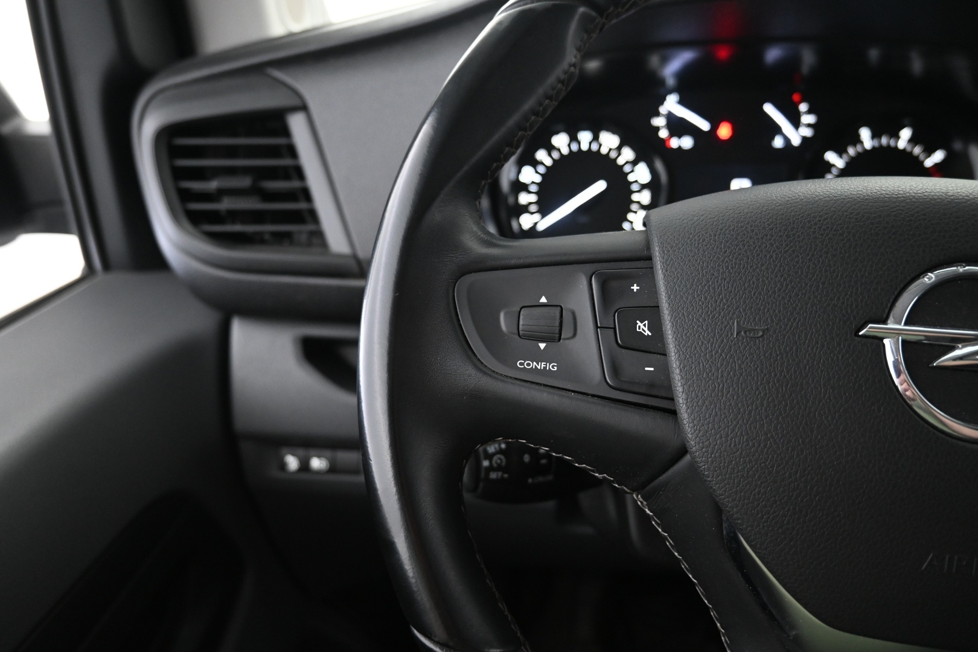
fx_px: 652
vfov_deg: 53.1
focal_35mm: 24
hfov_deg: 73.7
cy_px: 326
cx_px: 489
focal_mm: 16
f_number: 3.5
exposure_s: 1/25
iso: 1800
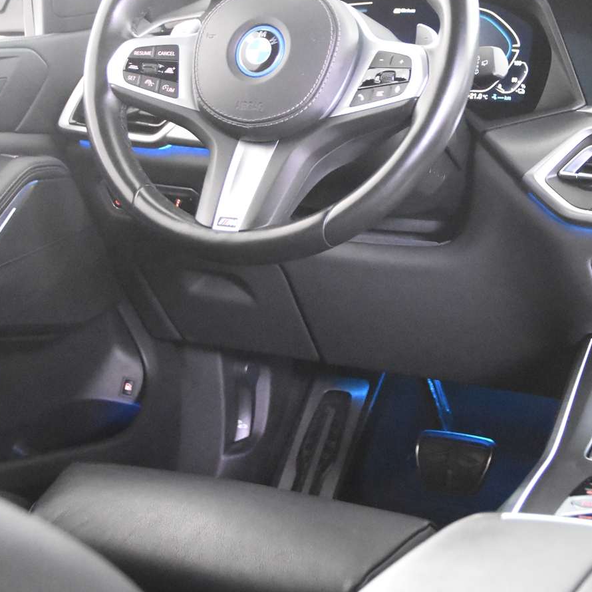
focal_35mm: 66
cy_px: 246
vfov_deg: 26.1
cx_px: 405
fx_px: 1277
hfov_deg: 25.9
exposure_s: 1/40
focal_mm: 24
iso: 10000
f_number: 3
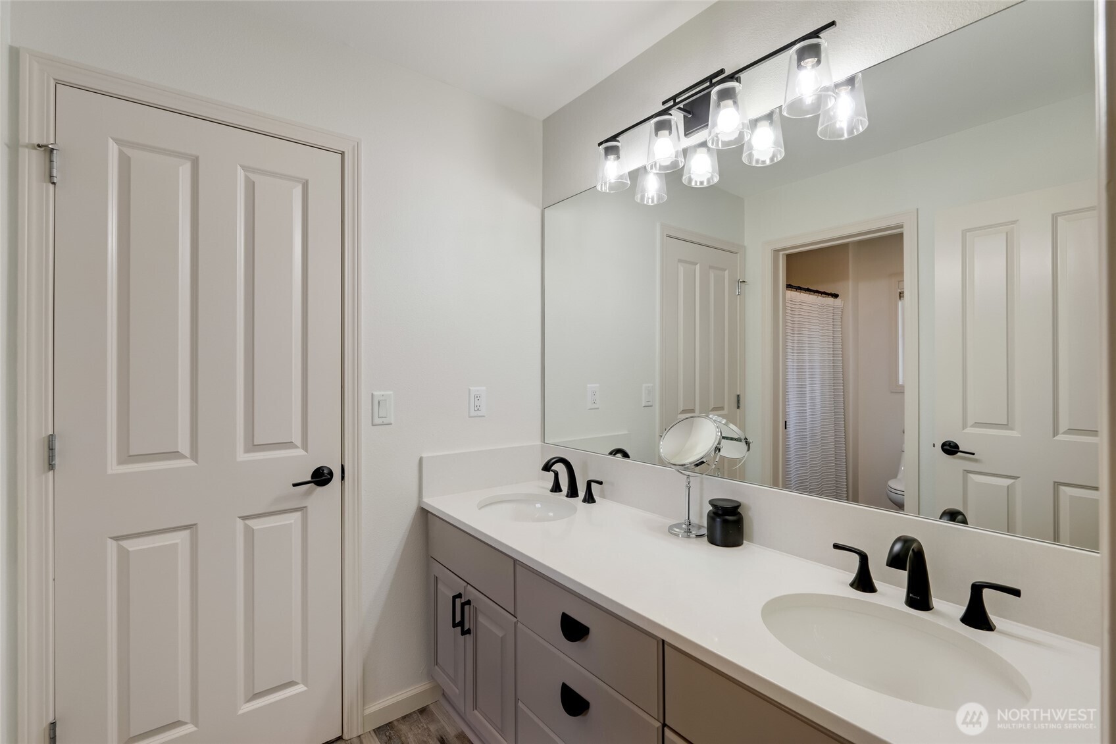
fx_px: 496
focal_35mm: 16
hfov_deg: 96.7
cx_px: 558
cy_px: 372
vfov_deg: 73.7
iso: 400
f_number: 9
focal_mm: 16
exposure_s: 1/800
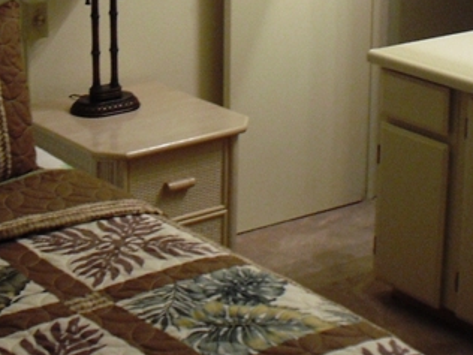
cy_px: -36
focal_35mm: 91
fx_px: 1243
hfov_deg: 21.5
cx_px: 187
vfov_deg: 15.8
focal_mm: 6.3
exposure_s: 1/40
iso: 200
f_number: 3.1
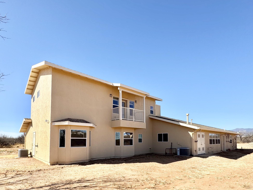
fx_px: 146
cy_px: 132
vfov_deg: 63.6
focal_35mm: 20
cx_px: 115
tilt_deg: +3.2
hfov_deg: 81.6
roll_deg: -0.6
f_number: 2.2
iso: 50
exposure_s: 1/1637
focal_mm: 2.22
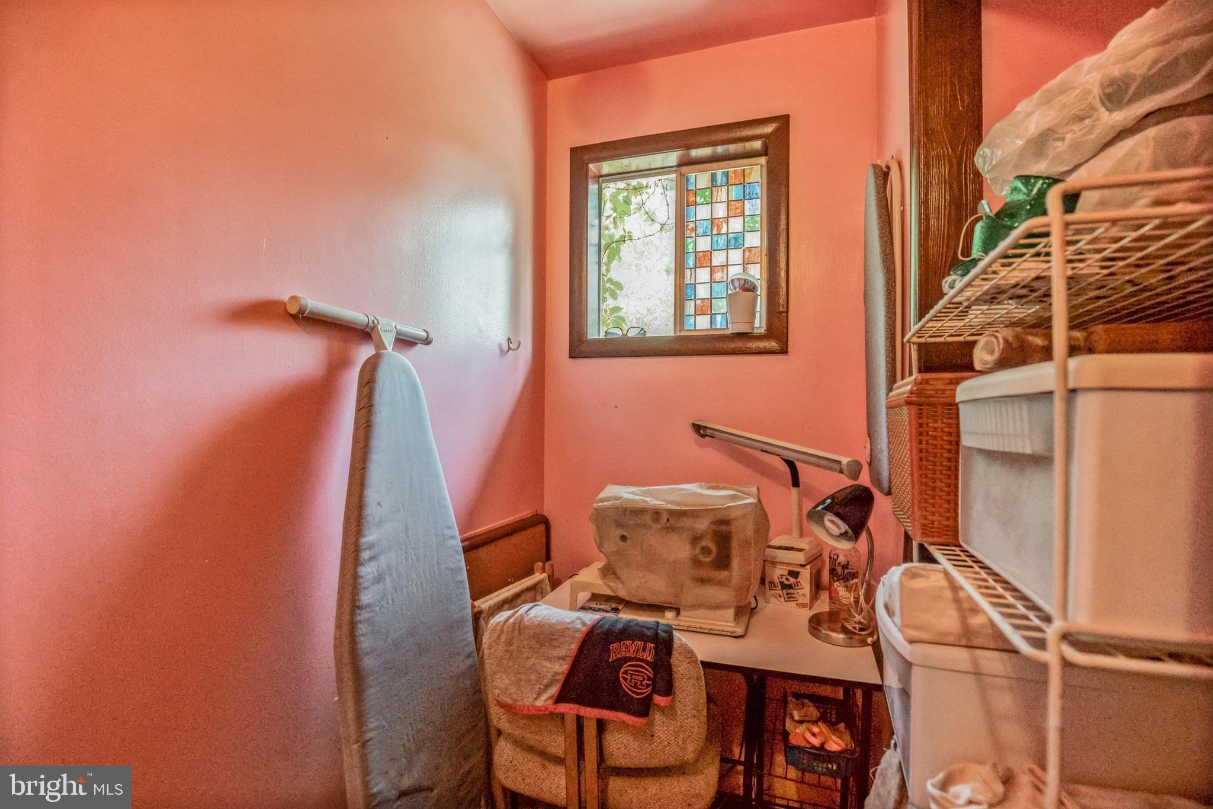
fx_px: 539
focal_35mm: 16
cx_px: 606
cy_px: 404
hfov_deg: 96.7
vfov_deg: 73.7
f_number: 5
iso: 1250
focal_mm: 16
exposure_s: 1/125
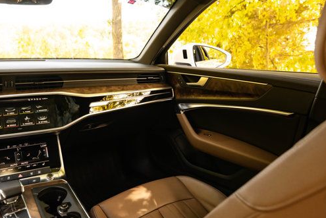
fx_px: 281
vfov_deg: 42.2
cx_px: 166
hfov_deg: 60.2
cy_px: 86
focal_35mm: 31
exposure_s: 1/200
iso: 640
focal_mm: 24
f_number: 5
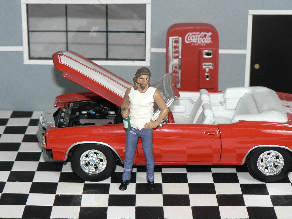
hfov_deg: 21.5
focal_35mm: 91
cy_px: 110
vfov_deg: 16.2
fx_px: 768
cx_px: 146
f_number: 3.2
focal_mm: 15.2
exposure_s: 1/60
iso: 80
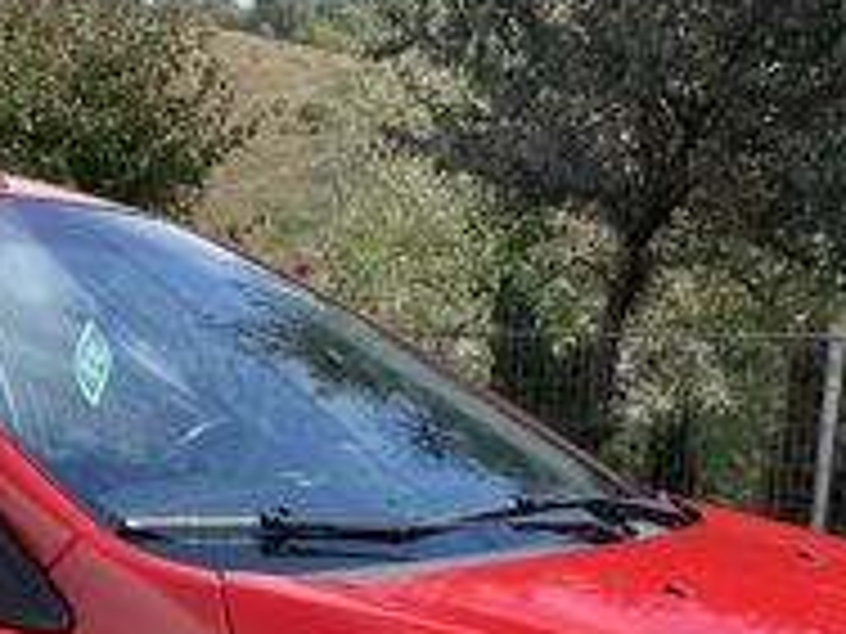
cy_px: 890
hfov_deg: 23.2
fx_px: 2028
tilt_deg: -15.8
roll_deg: -0.4
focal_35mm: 83
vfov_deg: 16.5
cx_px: 148
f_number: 1.8
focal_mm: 4.25
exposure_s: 1/998
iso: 32
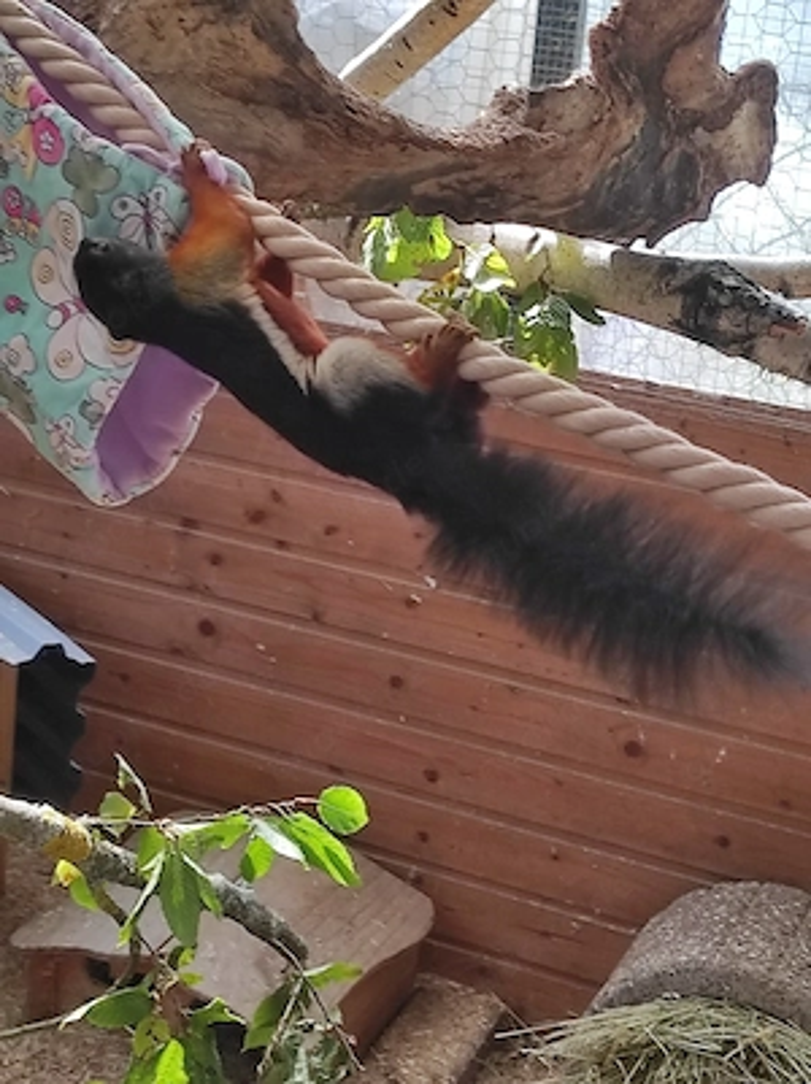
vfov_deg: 69.4
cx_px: 406
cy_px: 542
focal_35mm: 25
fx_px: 782
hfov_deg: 54.8
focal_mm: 5.43
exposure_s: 1/100
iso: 152
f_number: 1.89
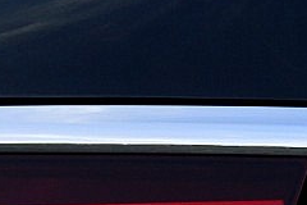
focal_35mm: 558
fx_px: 4761
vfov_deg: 2.5
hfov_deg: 3.7
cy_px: 224
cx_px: 412
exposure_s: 1/200
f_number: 10
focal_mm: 55
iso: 400
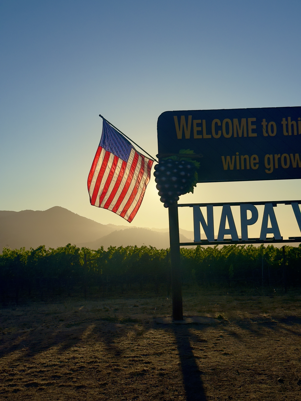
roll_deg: +1.6
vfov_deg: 39.7
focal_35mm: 48
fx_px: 557
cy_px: 200
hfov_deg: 30.3
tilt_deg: +6.8
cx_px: 150
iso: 80
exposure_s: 1/15385
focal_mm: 6.76
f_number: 1.78
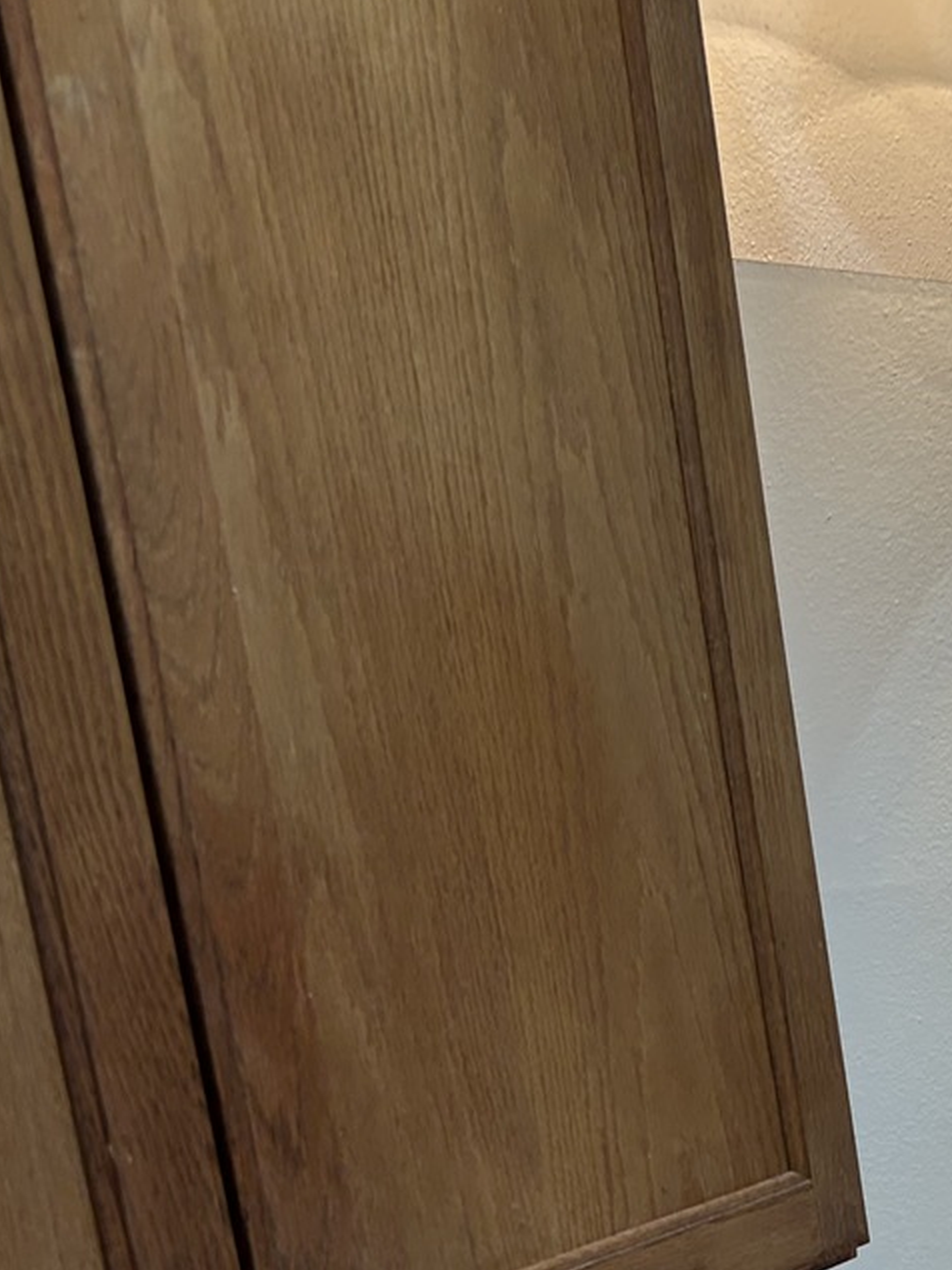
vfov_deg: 30.8
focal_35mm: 59
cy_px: 1206
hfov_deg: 24.0
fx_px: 2164
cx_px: 894
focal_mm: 5.7
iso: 100
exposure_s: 1/120
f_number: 1.5
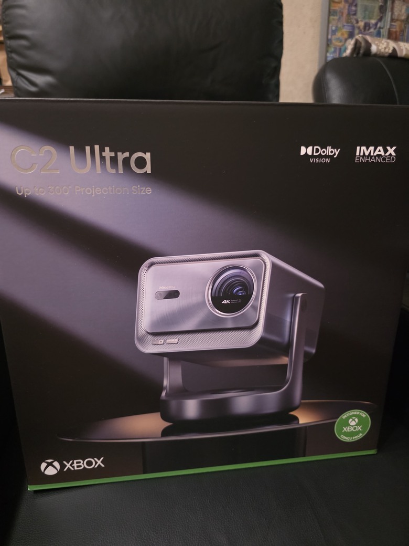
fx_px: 362
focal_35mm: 23
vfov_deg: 73.9
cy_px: 273
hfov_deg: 58.9
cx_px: 204
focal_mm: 6.3
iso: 1600
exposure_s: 1/40
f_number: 1.7
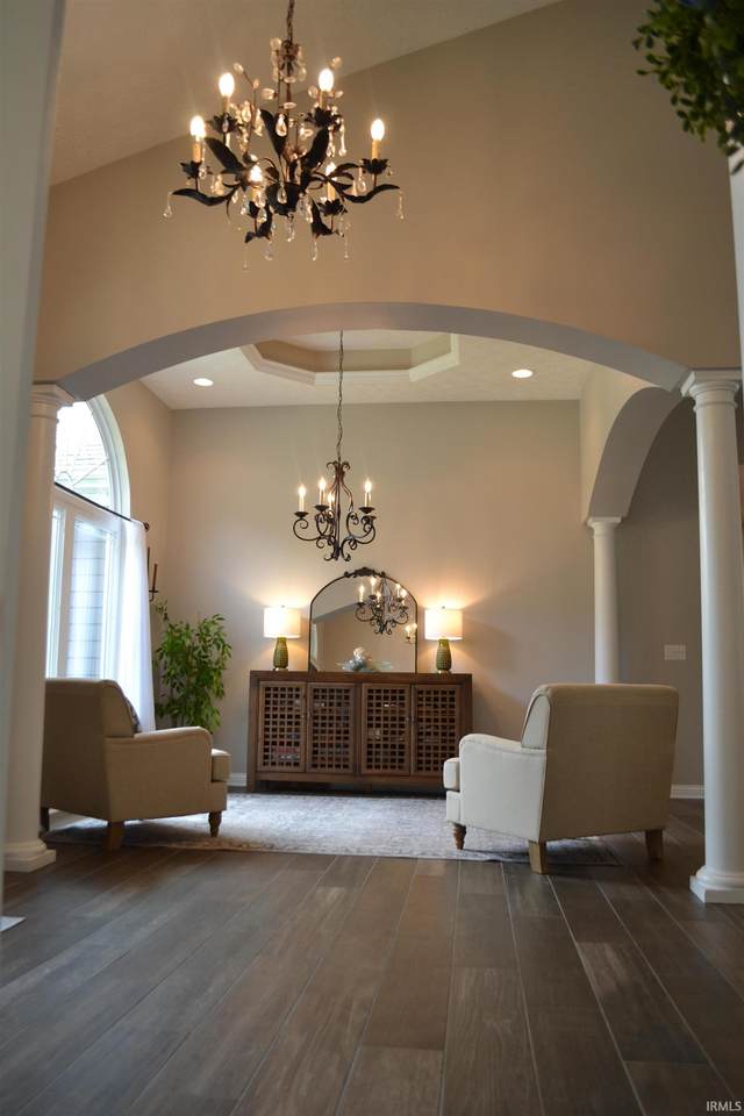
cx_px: 372
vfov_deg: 67.4
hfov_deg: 47.9
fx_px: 837
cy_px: 558
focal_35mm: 27
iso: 400
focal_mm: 18
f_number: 4
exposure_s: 1/60
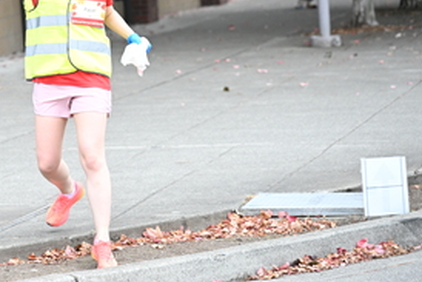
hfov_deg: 8.9
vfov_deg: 5.9
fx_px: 2709
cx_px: 37
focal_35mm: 231
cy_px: 8
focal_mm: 115
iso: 1600
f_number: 4
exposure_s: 1/320
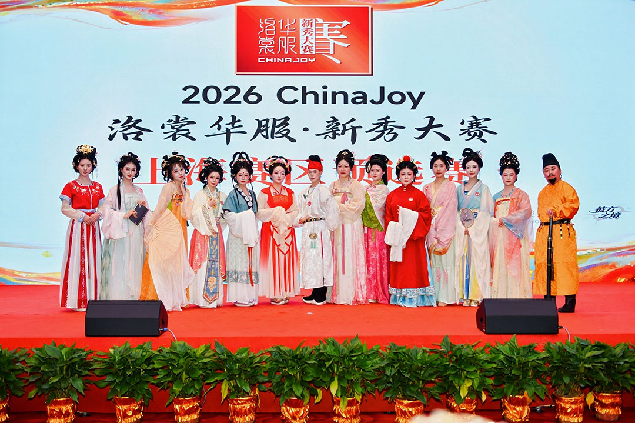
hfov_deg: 50.7
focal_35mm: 38
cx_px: 318
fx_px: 670
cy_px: 212
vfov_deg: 35.0
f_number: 3.5
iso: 400
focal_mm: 38
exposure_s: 1/250
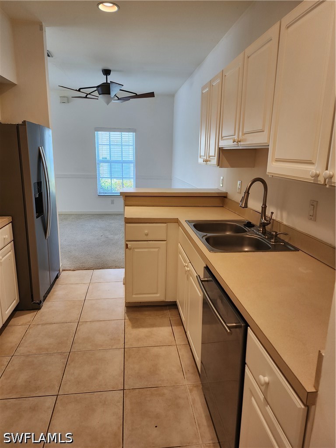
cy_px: 224
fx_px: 298
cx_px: 168
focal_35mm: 23
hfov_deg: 58.9
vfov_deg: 73.9
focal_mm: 6.4
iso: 100
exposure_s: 1/120
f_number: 1.8
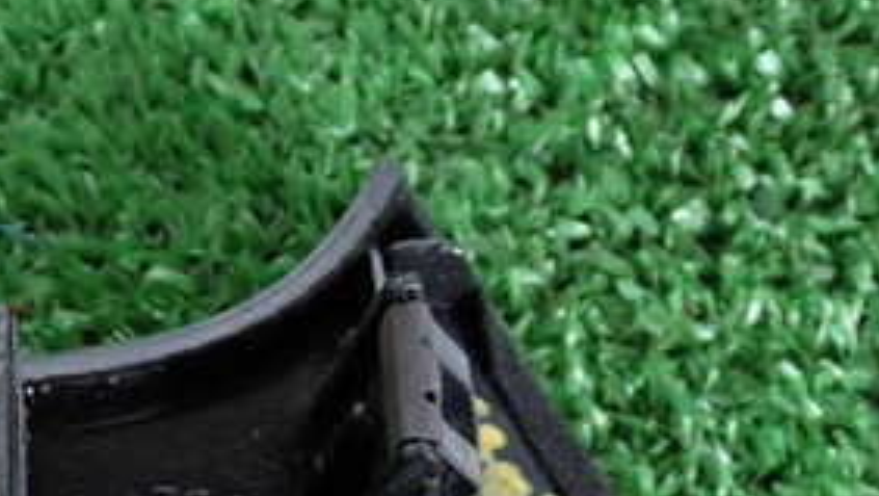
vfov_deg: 12.6
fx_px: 2215
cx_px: -28
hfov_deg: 21.5
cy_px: 477
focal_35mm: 95
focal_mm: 7.31
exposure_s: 1/40
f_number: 2.8
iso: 320
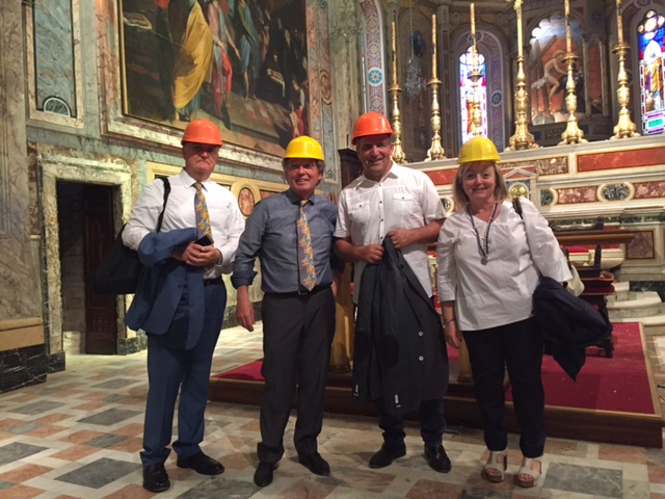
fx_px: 557
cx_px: 332
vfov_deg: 48.2
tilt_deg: -0.1
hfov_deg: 61.7
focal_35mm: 29
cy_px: 250
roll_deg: +1.9
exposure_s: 1/33
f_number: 2.2
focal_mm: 4.15
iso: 250
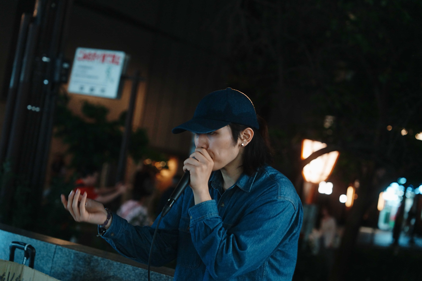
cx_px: 211
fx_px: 785
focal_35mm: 67
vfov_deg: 20.3
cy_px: 140
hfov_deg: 30.1
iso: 800
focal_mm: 67
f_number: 2.8
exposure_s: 1/60
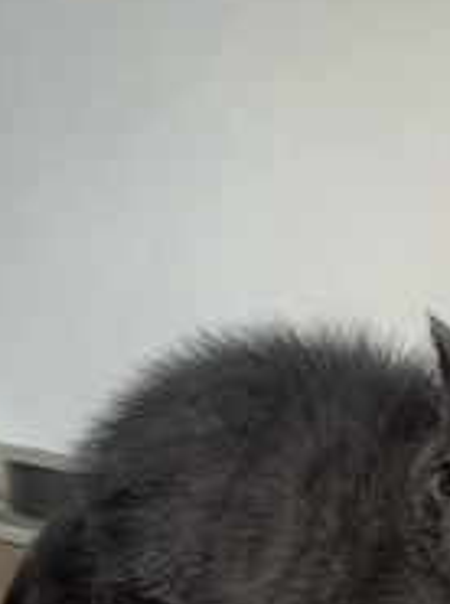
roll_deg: -6.3
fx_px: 904
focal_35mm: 52
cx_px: 450
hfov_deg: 26.5
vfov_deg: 35.5
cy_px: 500
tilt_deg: -10.6
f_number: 1.78
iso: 50
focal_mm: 6.76
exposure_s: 1/74
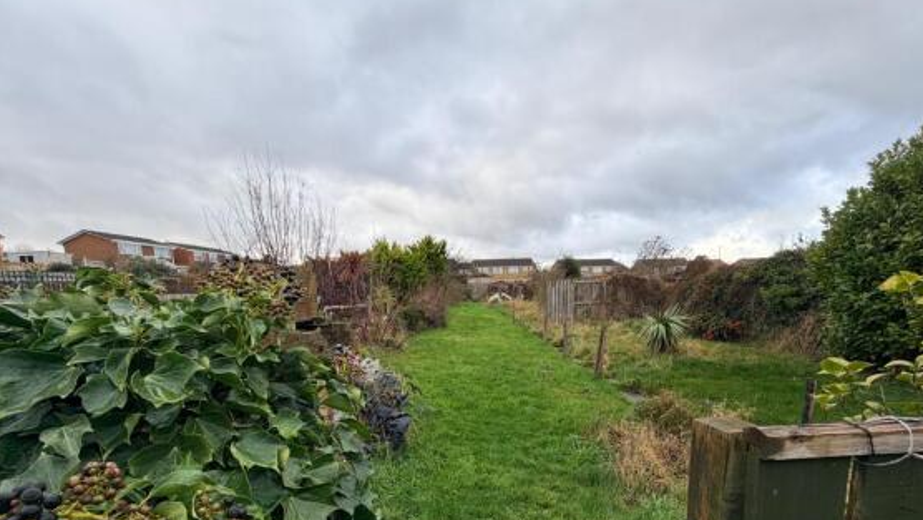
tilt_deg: -8.0
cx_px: 454
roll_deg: +1.8
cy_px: 345
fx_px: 392
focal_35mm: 16
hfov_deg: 99.4
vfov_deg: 65.4
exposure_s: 1/150
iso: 40
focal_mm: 2.22
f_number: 2.2
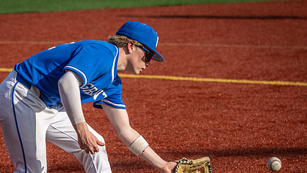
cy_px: 99
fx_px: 2989
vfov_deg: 3.3
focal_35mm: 367
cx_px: 82
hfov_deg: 5.9
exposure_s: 1/2000
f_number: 5
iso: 220
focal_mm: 150
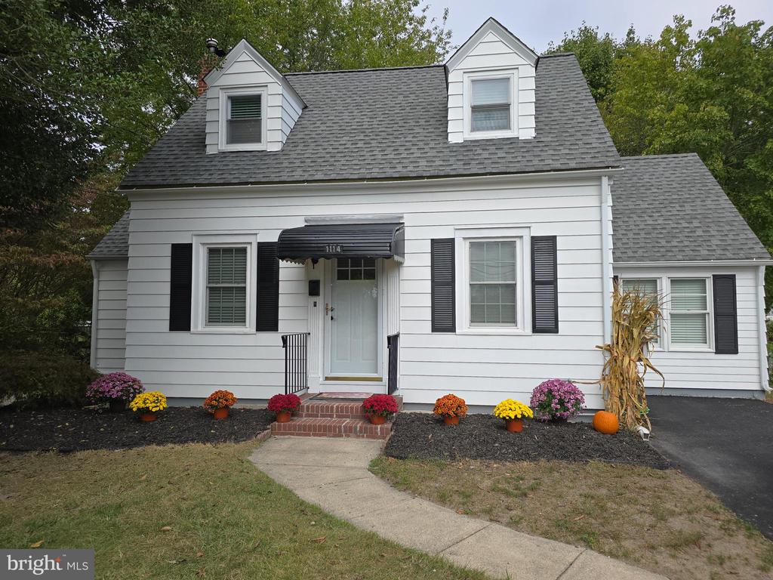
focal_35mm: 23
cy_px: 290
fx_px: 514
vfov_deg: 58.9
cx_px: 386
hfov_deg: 73.9
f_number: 1.7
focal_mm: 6.3
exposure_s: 1/668
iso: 12
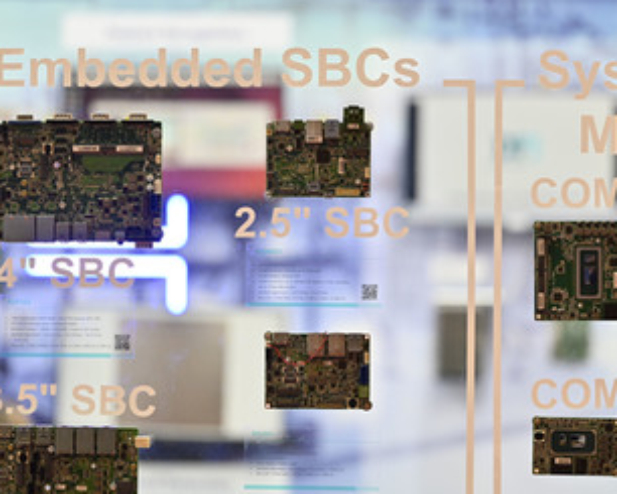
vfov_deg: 12.5
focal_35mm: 123
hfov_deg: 15.6
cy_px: 264
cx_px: 382
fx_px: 2247
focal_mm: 89
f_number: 2.8
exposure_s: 1/400
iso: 500
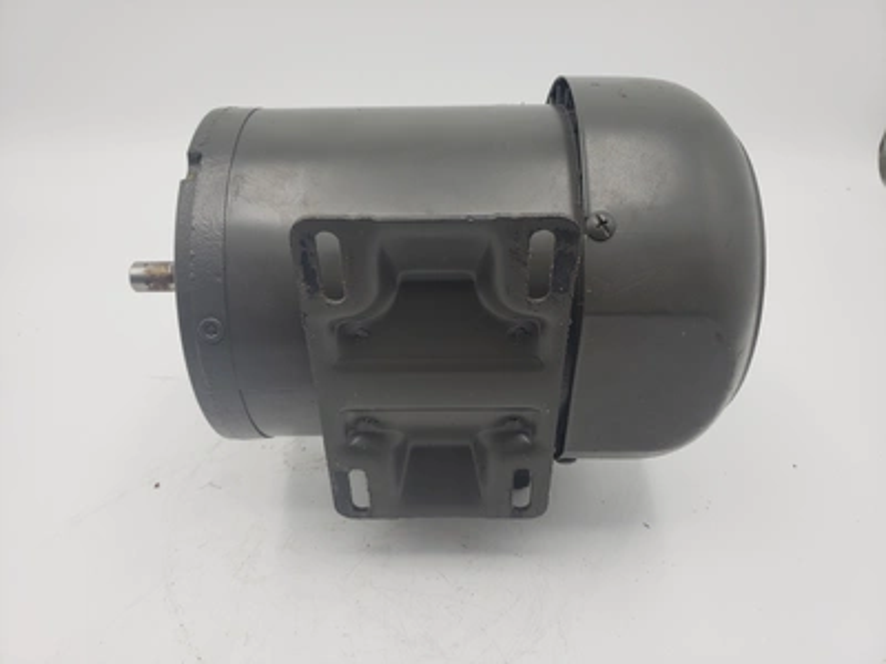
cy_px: 332
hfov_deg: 67.3
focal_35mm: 26
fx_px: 665
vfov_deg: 53.1
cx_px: 443
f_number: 1.5
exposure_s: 1/164
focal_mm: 4.3
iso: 50
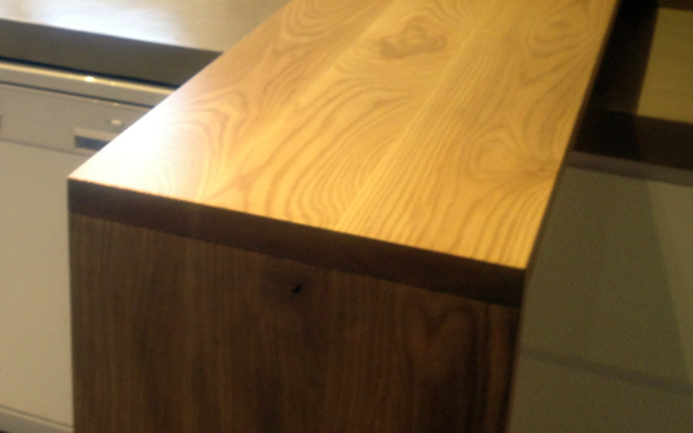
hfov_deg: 30.9
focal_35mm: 65
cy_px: 99
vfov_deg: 19.8
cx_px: 158
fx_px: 1227
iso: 64
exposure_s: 1/20
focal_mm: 4.28
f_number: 2.4
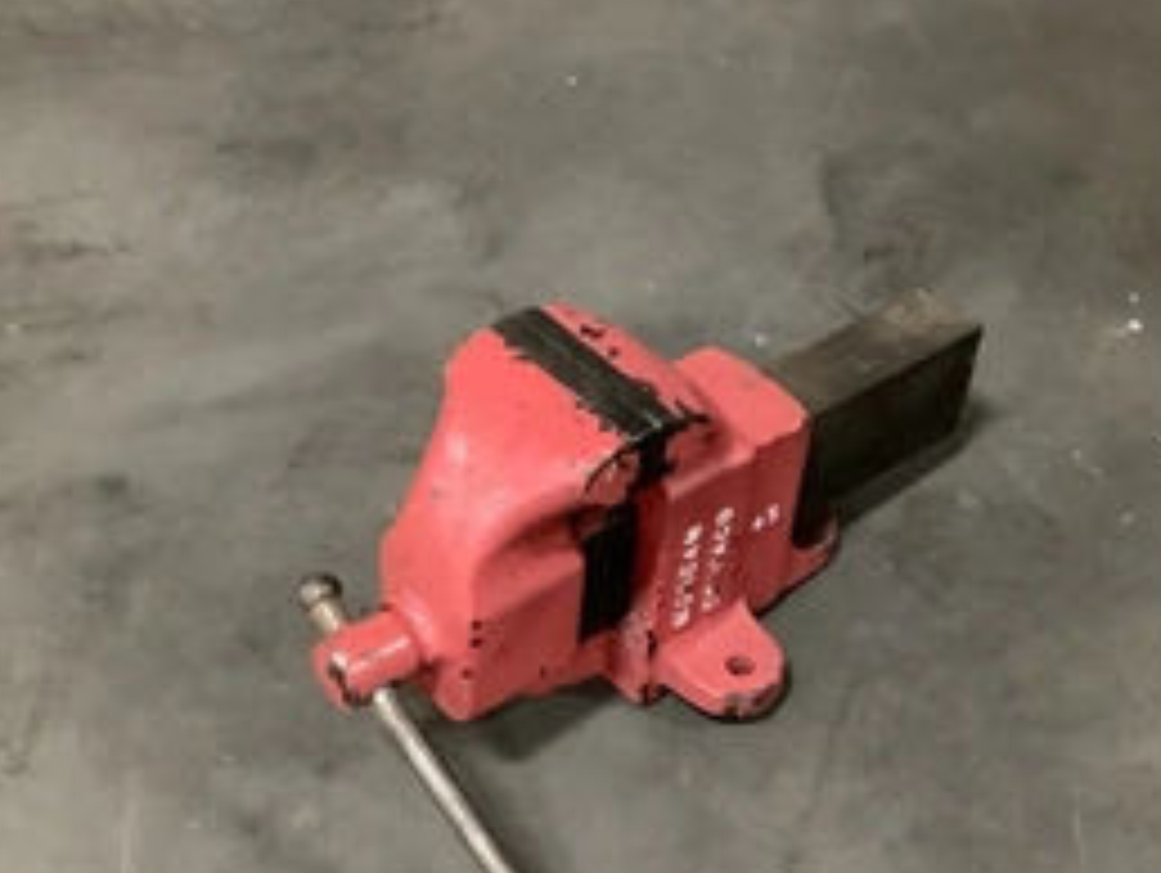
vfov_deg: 30.2
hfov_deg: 39.6
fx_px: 1611
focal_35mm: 48
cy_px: 531
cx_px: 648
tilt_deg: -45.7
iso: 640
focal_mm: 3.3
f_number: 2.4
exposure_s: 1/20
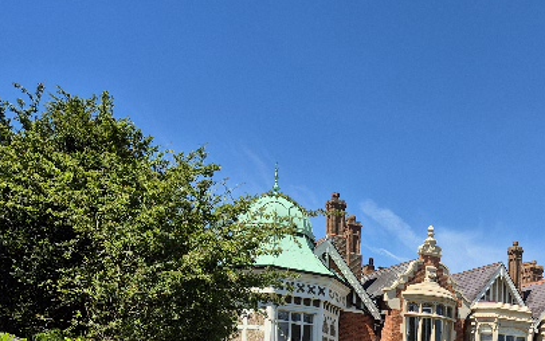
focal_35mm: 48
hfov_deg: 39.5
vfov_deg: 25.0
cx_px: 463
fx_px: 713
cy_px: 373
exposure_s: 1/1667
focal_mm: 5.4
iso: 25
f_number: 1.8
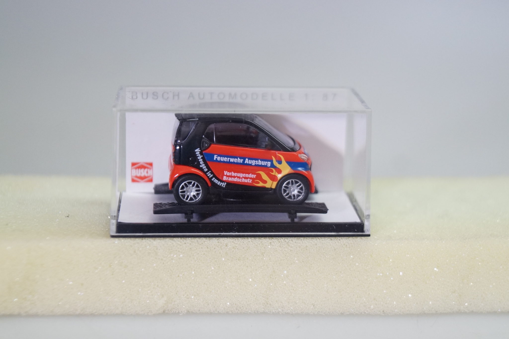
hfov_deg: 24.6
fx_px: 1166
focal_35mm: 82
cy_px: 170
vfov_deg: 16.6
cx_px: 254
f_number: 5.6
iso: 1250
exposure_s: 1/160
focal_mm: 55
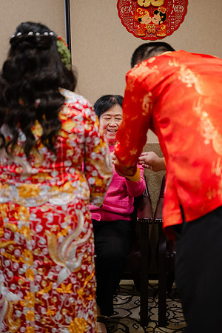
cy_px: 166
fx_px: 462
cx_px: 111
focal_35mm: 50
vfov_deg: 39.6
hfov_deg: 27.0
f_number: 1.8
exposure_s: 1/125
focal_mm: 50
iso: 640
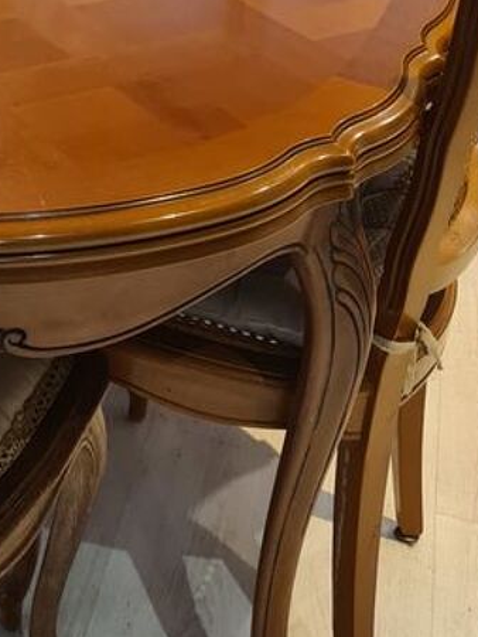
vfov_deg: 24.1
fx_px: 1416
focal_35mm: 77
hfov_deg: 18.5
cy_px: -12
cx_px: -38
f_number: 1.8
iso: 320
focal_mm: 5.4
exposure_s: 1/50
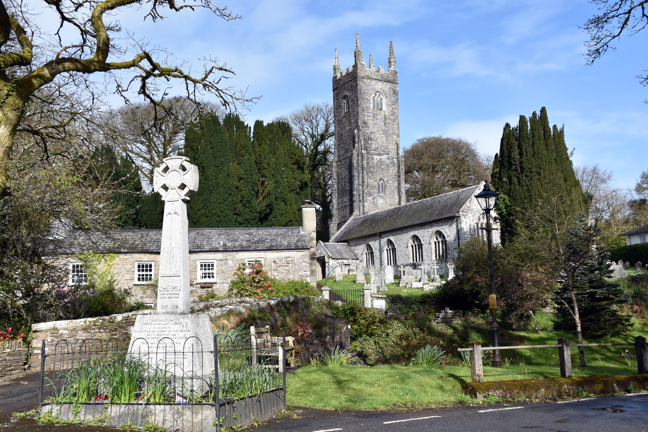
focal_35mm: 39
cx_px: 324
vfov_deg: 34.2
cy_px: 216
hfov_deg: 49.6
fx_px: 702
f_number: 9
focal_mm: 26
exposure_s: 1/320
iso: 200
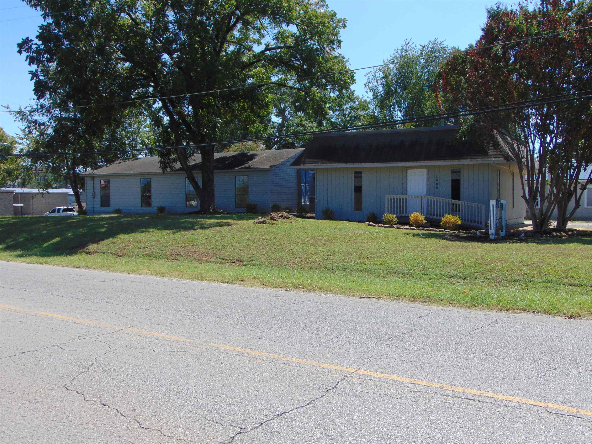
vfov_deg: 42.9
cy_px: 222
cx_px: 296
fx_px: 564
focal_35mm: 33
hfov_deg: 55.4
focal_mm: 5.8
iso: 80
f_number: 3.2
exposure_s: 1/800
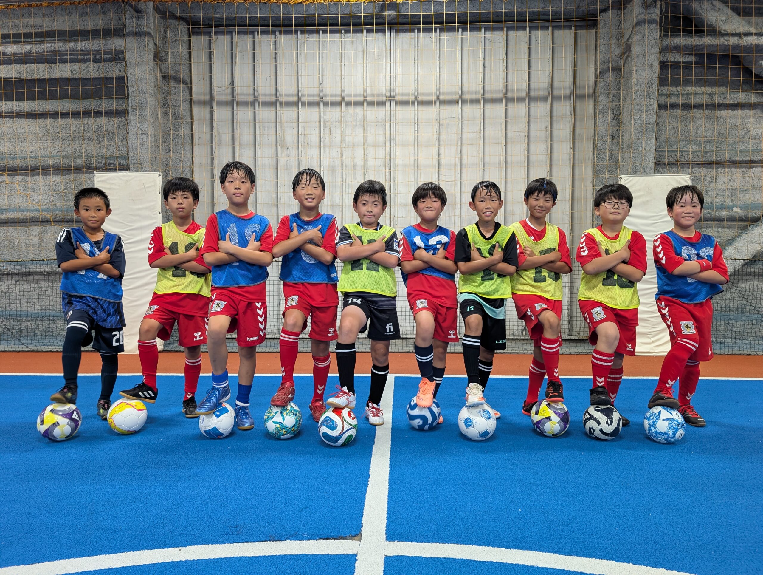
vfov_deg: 56.9
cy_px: 288
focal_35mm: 24
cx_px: 382
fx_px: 530
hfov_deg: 71.5
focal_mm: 6.9
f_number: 1.68
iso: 216
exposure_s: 1/24.4
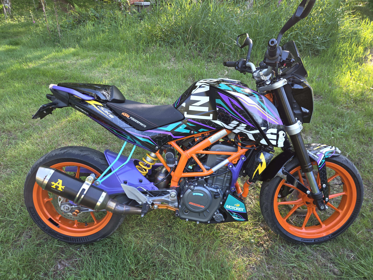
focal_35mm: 23
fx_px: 248
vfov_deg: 58.9
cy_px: 140
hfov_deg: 73.9
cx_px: 186
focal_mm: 5.4
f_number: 1.8
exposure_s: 1/60
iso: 25
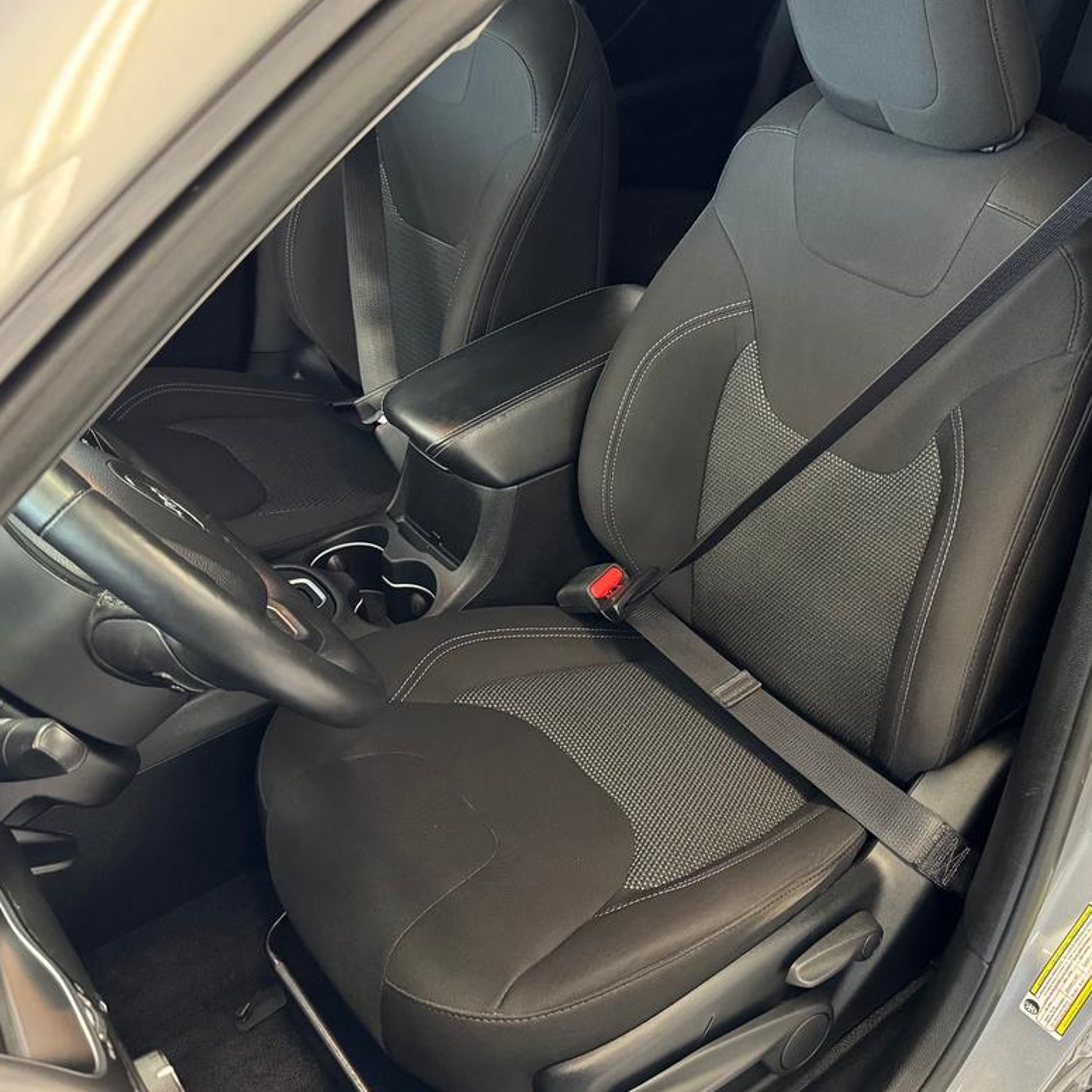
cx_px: 740
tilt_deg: -32.8
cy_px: 508
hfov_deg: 46.4
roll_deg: +0.0
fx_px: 1249
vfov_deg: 47.2
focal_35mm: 35
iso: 640
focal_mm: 6.76
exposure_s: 1/60
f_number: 1.78
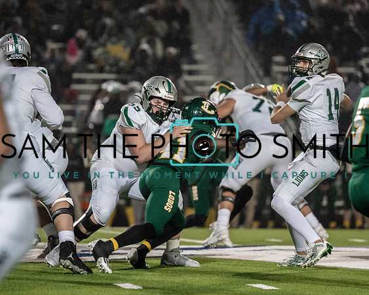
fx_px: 3182
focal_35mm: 291
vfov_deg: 5.3
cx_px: 155
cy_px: 133
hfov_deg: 6.6
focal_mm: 200
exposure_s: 1/1250
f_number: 2.8
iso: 3200
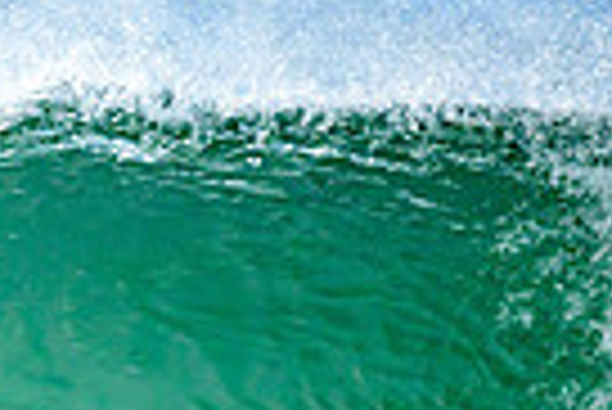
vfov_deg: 0.4
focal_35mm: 3417
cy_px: 534
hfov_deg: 0.6
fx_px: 58150
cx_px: -490
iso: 640
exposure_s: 1/2000
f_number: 6.3
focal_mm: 800
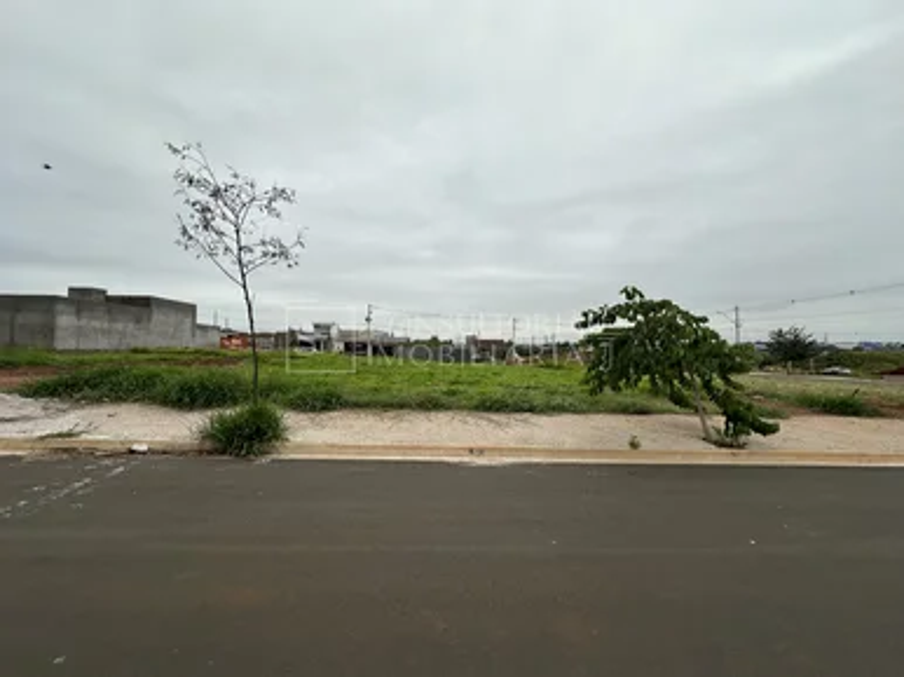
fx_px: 365
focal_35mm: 14
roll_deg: -0.8
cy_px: 338
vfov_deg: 85.6
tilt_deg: +5.5
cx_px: 452
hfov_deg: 102.1
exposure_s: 1/1171
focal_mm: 2.22
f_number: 2.2
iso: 40
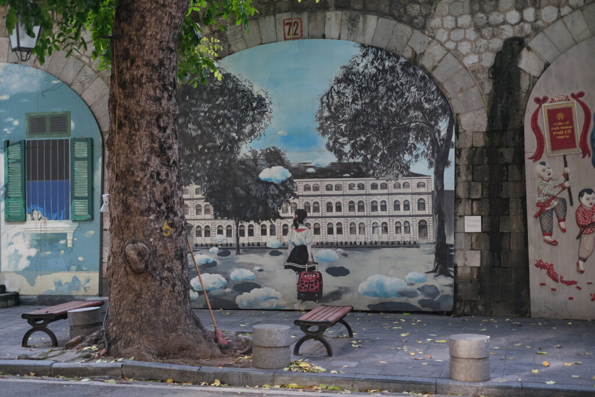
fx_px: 876
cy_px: 198
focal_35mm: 53
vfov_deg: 25.5
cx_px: 298
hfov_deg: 37.5
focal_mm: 35
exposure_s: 1/180
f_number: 2
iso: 160
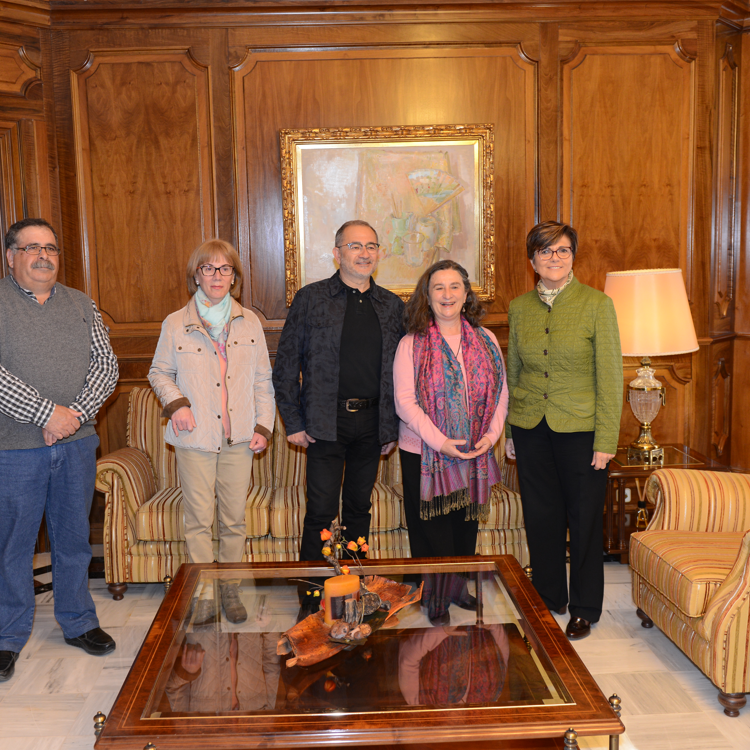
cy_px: 375
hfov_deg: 44.9
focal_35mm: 37
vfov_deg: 44.9
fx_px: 907
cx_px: 350
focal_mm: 29
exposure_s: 1/50
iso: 800
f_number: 4
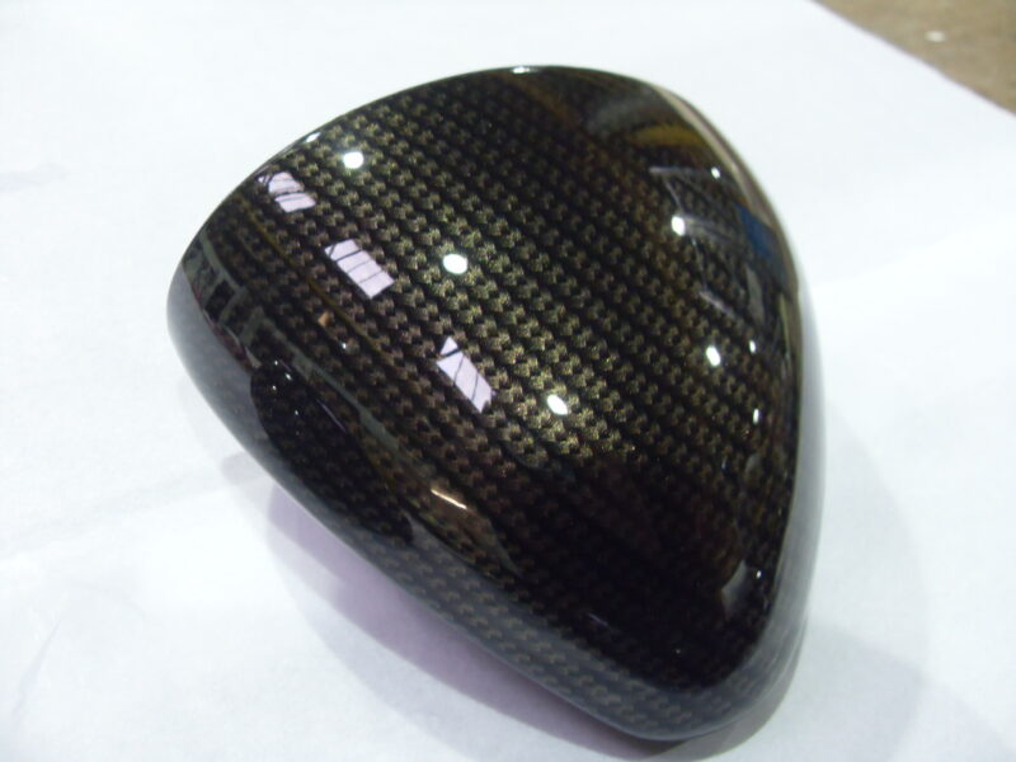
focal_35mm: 35
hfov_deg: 52.6
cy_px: 381
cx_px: 508
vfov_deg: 40.7
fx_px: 1027
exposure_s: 1/15
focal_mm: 6.3
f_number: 2.8
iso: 200
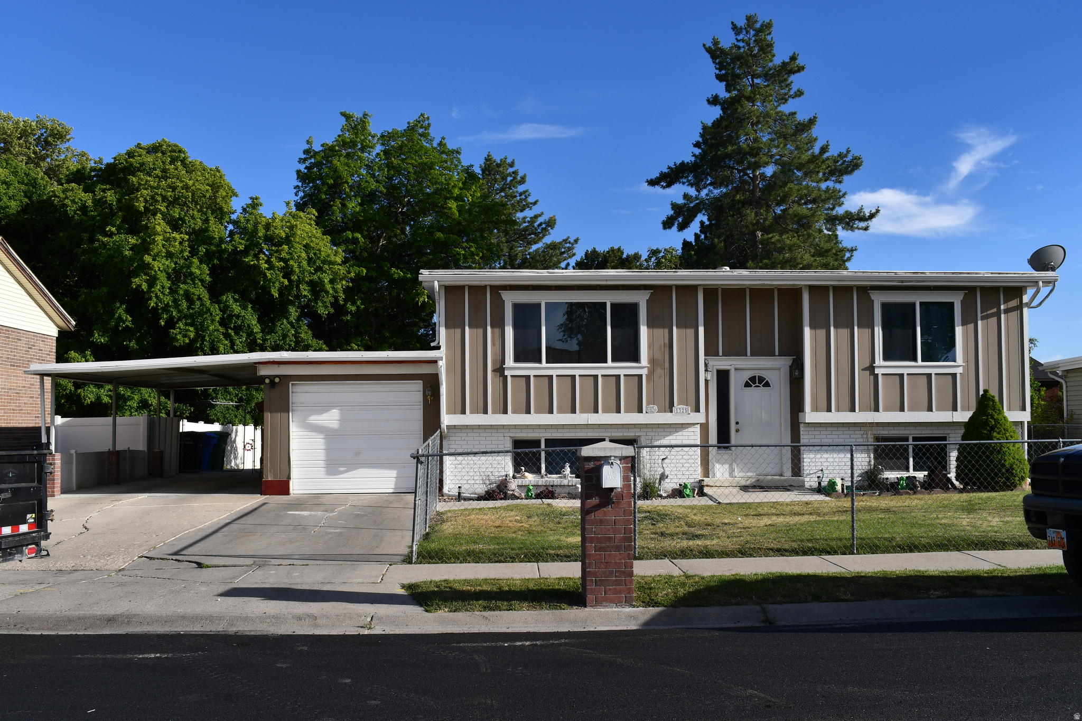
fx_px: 1082
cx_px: 541
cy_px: 360
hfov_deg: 53.1
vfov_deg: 36.9
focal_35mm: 36
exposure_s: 1/250
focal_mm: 24
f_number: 10
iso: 100
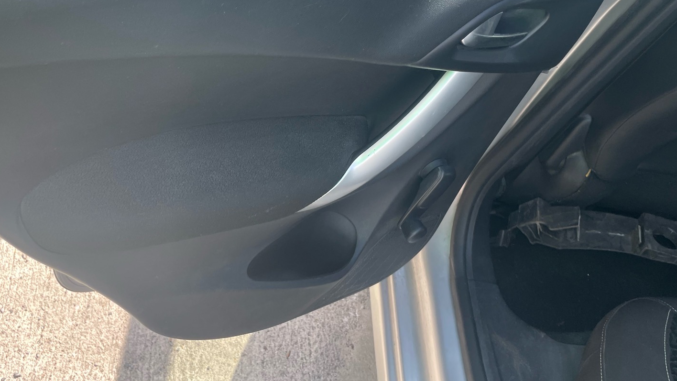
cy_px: 100
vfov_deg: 32.3
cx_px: 322
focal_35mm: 36
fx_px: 646
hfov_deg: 55.3
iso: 32
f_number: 1.6
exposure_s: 1/443
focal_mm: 4.2
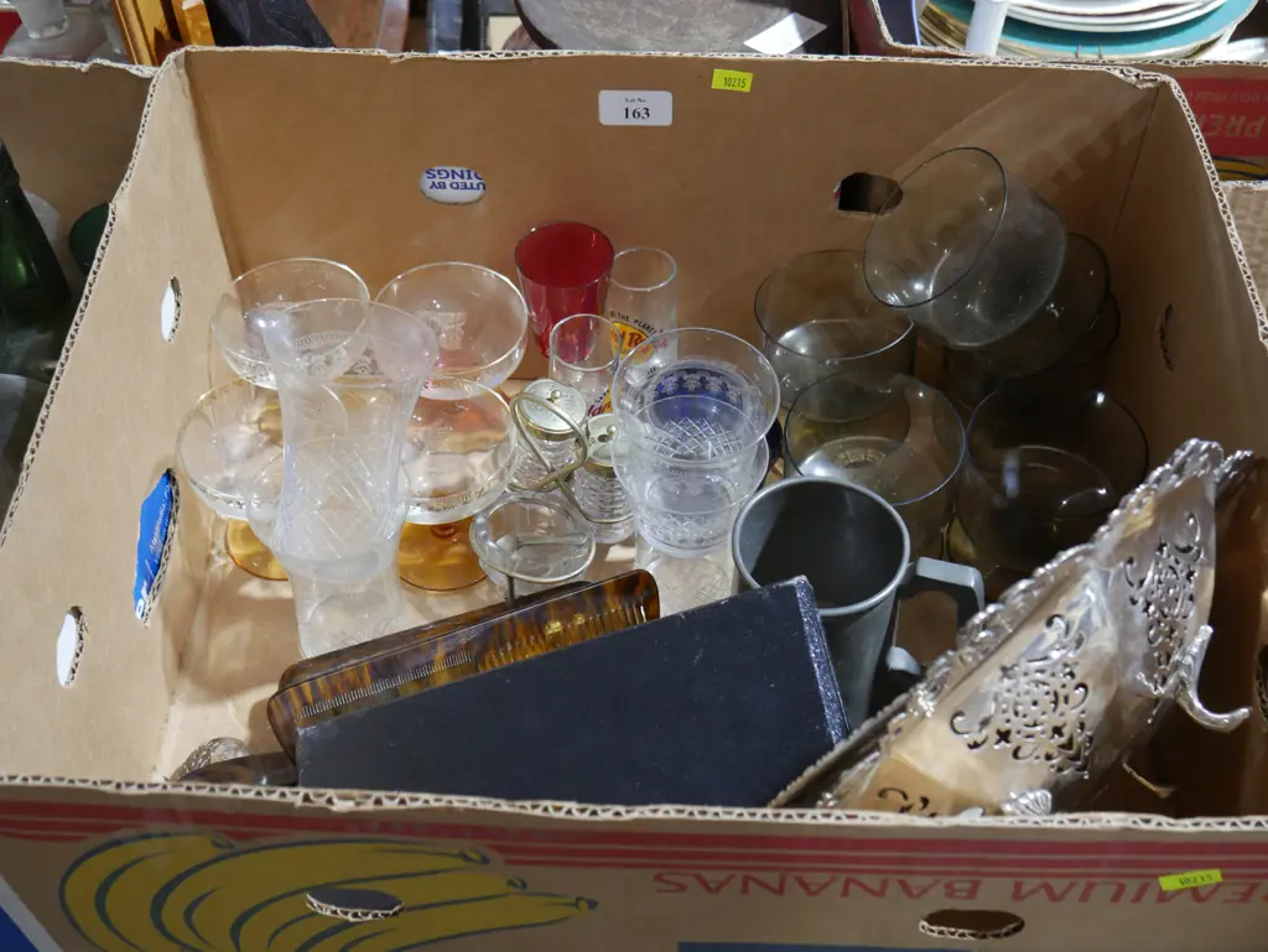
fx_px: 1466
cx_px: 634
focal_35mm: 40
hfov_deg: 46.8
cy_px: 476
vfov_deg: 36.0
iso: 1000
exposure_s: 1/60
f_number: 4.5
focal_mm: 20
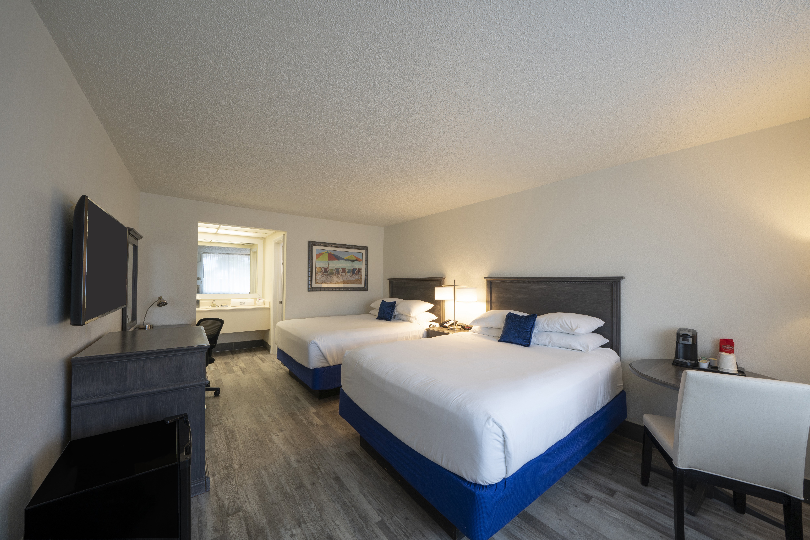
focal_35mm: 12
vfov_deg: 90.0
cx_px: 405
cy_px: 270
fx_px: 270
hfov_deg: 112.6
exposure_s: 1/2
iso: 160
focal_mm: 12
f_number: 10
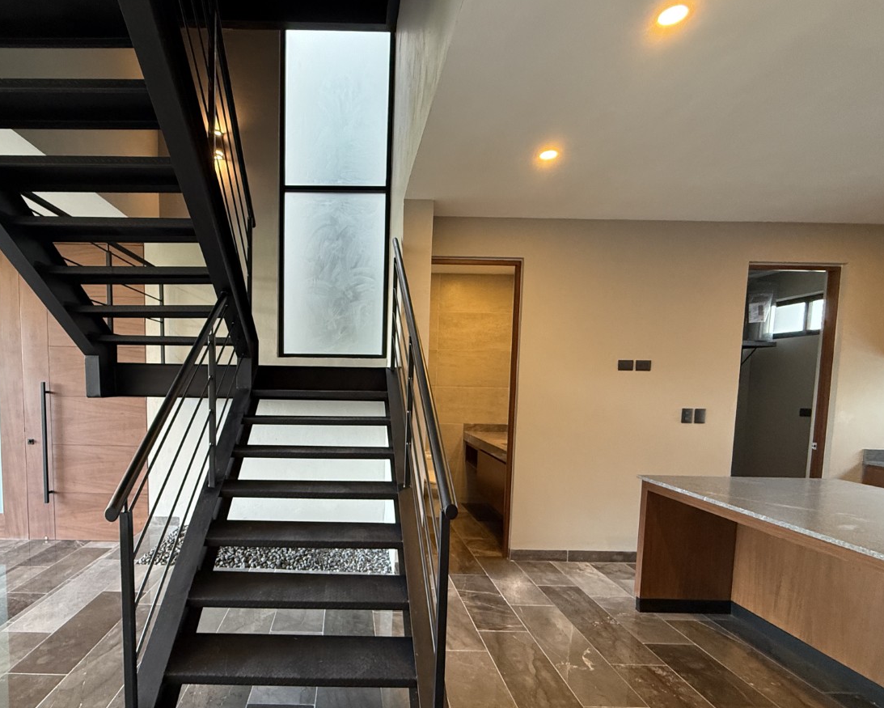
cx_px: 352
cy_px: 420
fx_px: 471
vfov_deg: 73.1
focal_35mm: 18
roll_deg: -0.6
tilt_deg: -3.2
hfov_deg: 85.2
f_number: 2.2
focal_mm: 2.22
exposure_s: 1/60
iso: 400
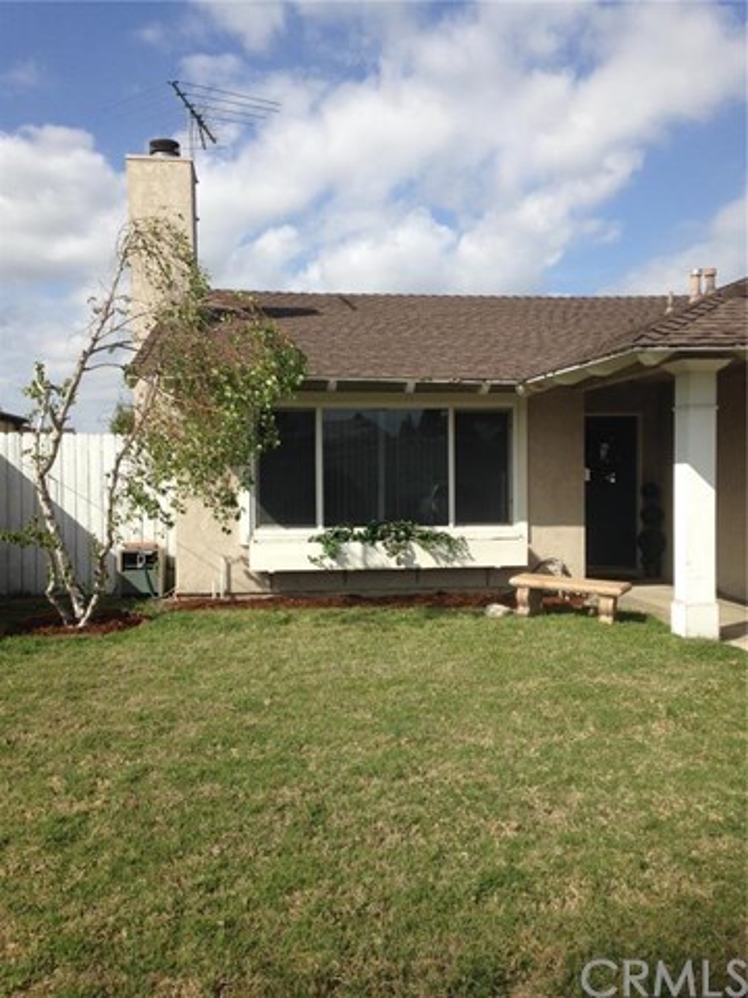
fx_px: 951
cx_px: 374
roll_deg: -0.9
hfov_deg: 42.9
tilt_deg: -1.2
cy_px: 499
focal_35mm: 33
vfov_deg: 55.4
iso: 50
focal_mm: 4.12
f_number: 2.4
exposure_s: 1/1938
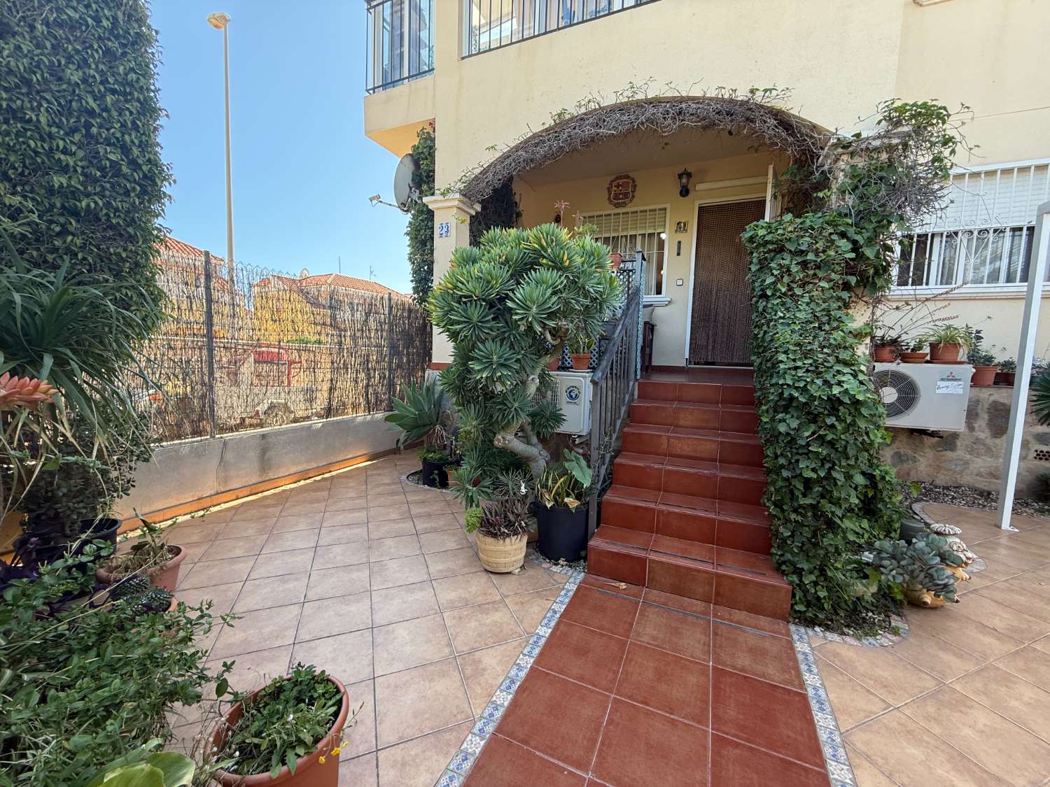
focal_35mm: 14
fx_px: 425
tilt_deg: -4.0
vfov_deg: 85.7
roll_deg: -1.5
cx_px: 525
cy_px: 394
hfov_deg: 102.1
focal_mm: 2.22
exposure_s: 1/239
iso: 64
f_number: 2.2
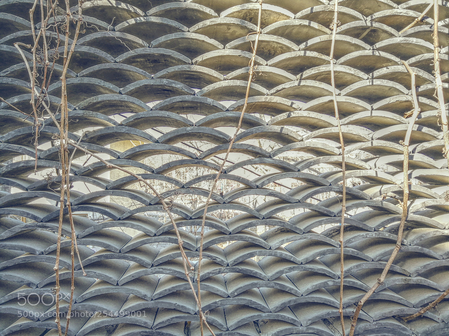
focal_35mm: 27
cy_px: 168
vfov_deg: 51.4
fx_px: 350
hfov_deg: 65.3
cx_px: 224
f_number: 2.2
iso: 50
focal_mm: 3.95
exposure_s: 1/138
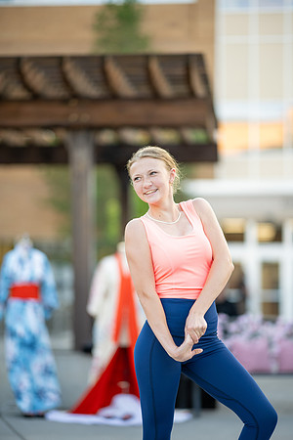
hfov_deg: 13.0
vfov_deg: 19.5
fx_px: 1282
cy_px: 220
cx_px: 146
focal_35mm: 105
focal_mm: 105
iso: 400
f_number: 1.4
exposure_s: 1/1000
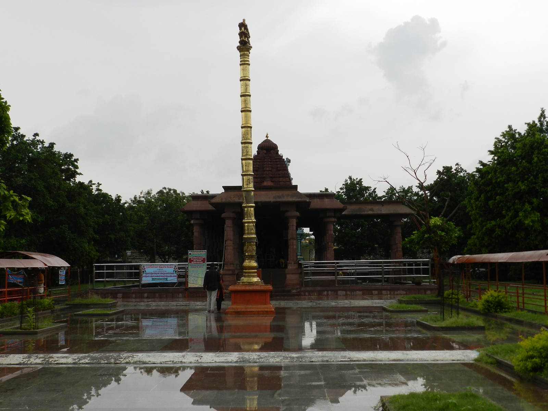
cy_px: 206
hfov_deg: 41.2
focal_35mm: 46
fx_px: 728
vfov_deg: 31.5
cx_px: 274
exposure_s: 1/400
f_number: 4.2
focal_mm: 8.1
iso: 160
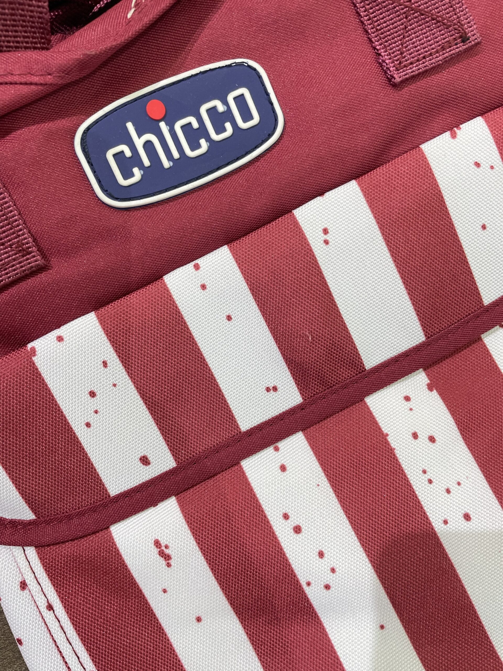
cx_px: 252
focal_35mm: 26
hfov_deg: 53.1
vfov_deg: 67.3
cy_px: 336
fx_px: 504
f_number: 1.6
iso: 100
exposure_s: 1/100
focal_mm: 4.2
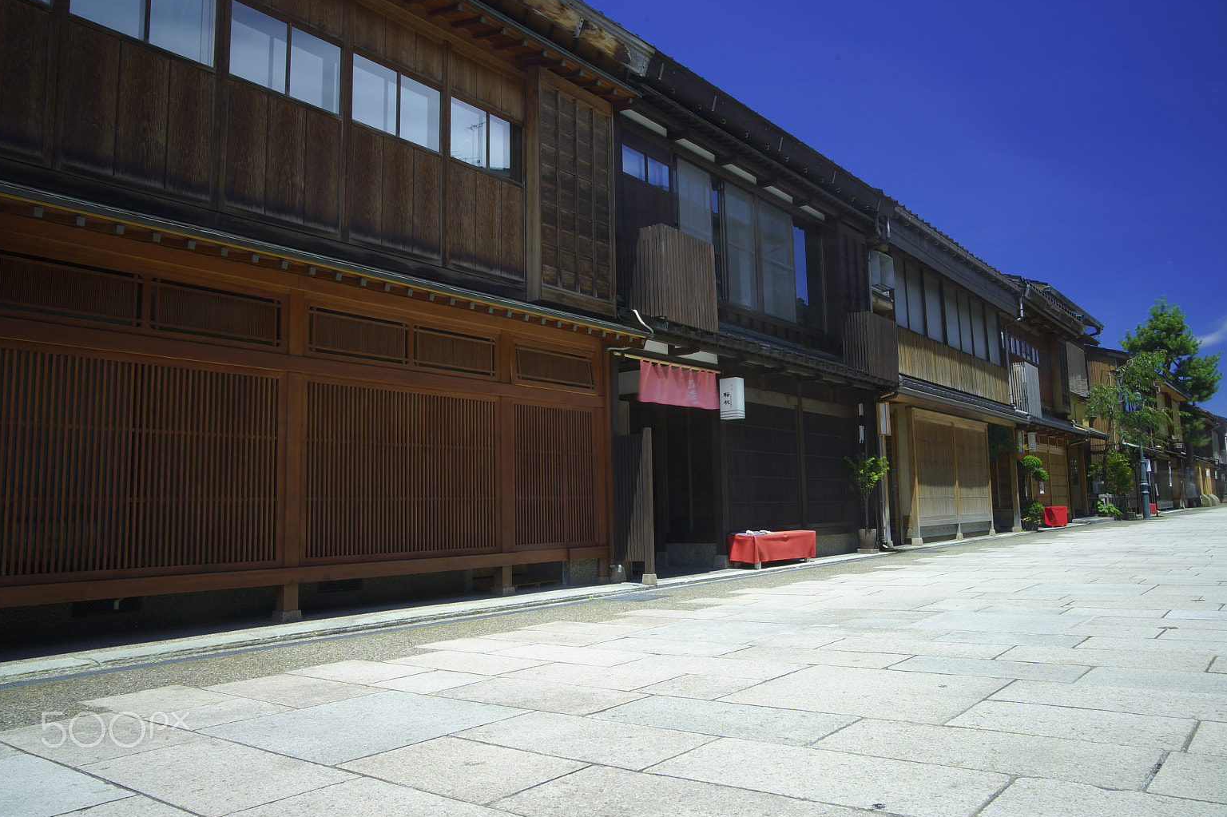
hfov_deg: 71.5
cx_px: 630
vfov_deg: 51.3
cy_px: 409
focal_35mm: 25
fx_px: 852
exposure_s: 84
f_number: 22
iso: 100
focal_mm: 24
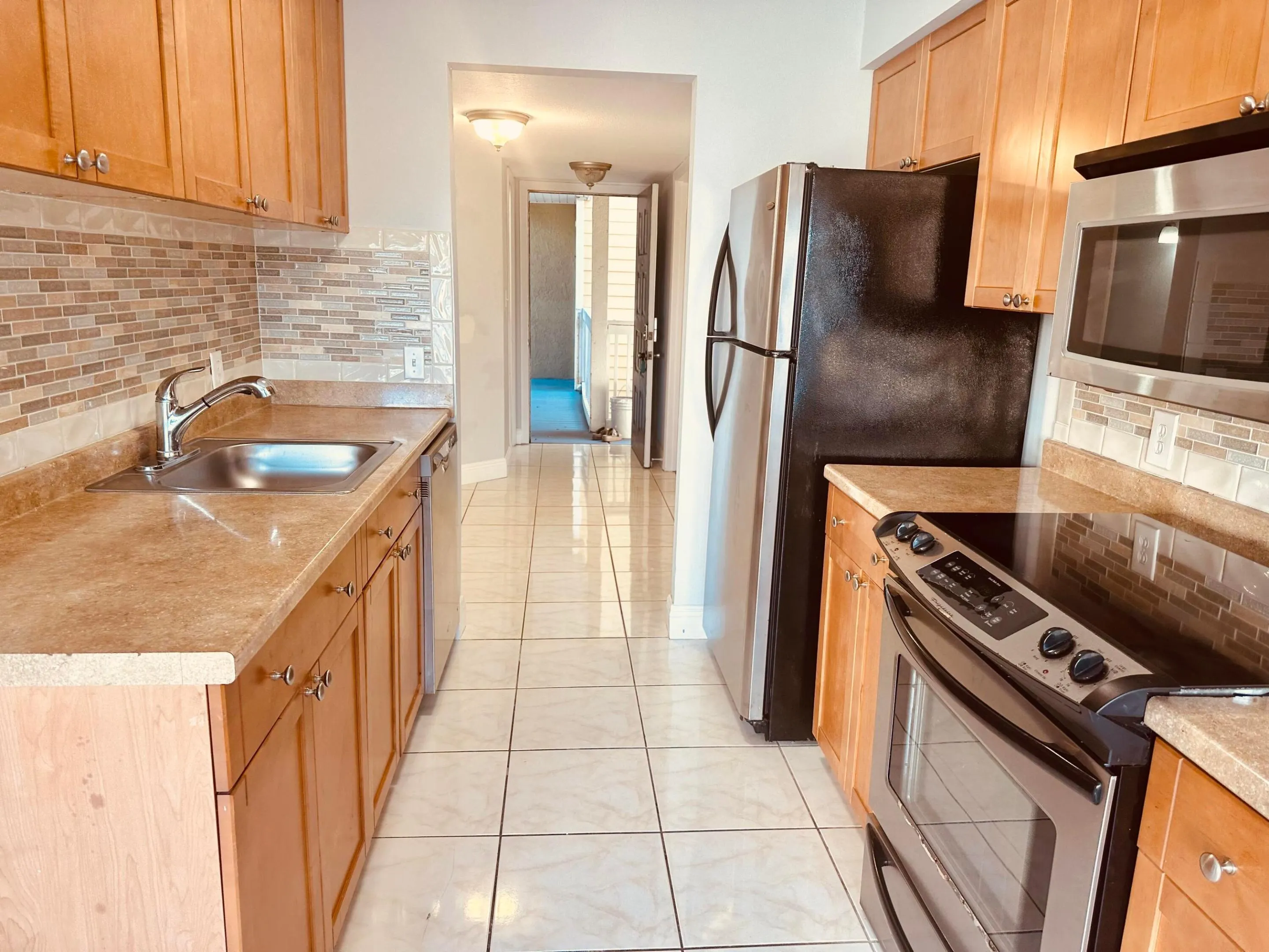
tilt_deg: -10.6
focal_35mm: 24
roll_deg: -2.0
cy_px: 476
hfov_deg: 71.6
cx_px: 634
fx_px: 880
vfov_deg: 56.8
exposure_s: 1/120
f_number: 1.78
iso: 100
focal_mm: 6.86
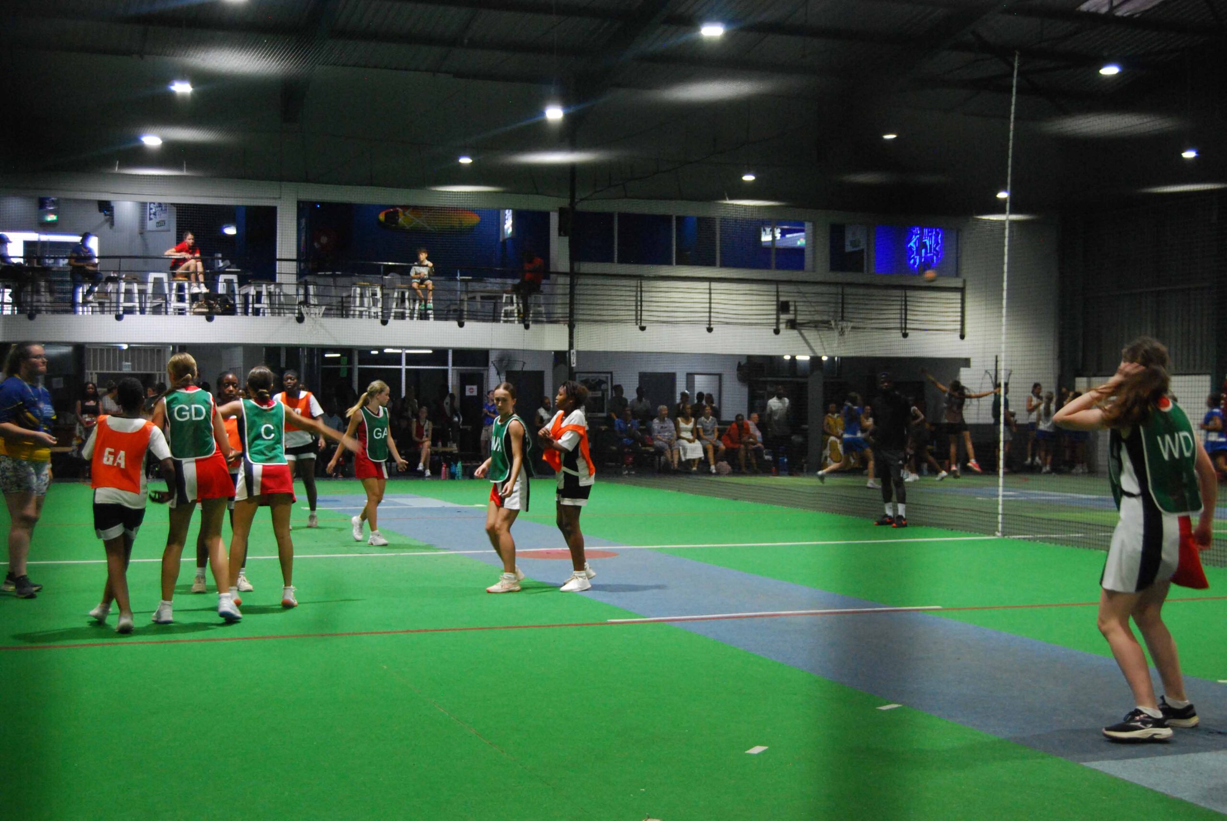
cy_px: 410
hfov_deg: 41.1
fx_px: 1638
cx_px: 614
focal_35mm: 48
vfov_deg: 28.2
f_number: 4.5
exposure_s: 1/60
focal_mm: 32
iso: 1250
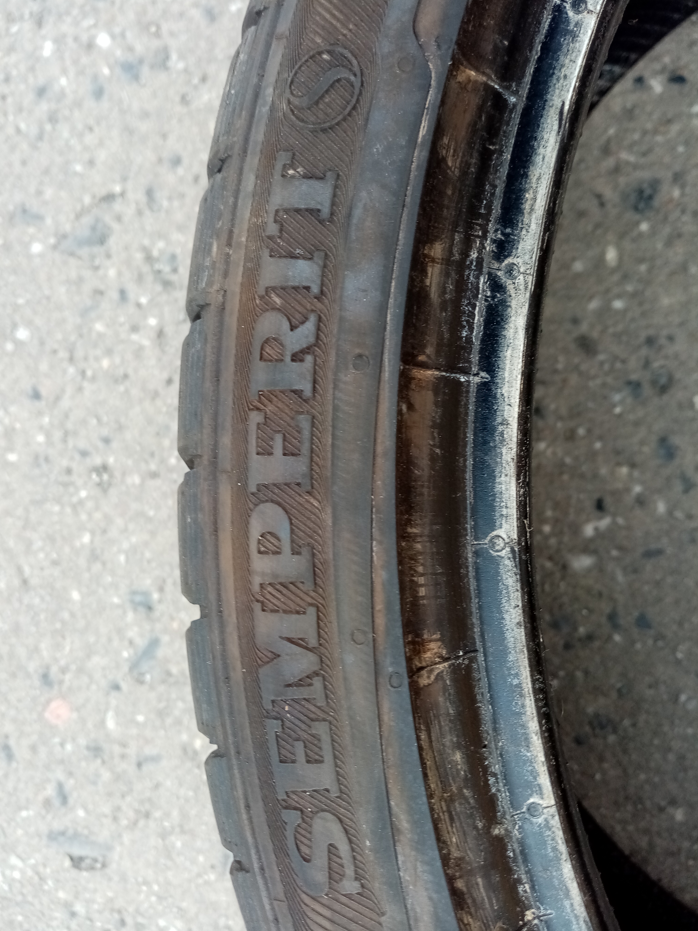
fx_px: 726
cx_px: 349
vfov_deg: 65.3
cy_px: 463
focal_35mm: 27
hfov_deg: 51.3
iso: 105
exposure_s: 1/50
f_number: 1.8
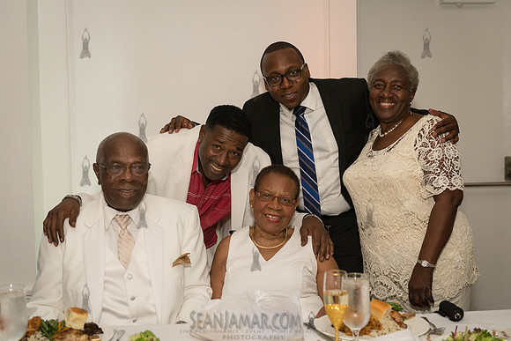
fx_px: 681
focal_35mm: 48
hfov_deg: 41.1
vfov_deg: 28.1
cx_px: 256
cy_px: 170
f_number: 4
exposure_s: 1/800
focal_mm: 48
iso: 2500
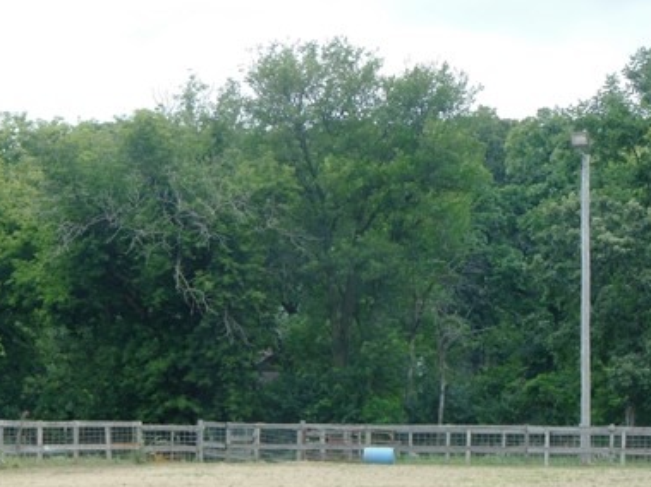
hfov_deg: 13.4
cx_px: 223
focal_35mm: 147
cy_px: 367
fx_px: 2764
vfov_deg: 10.1
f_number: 4.6
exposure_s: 1/250
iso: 125
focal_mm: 15.5
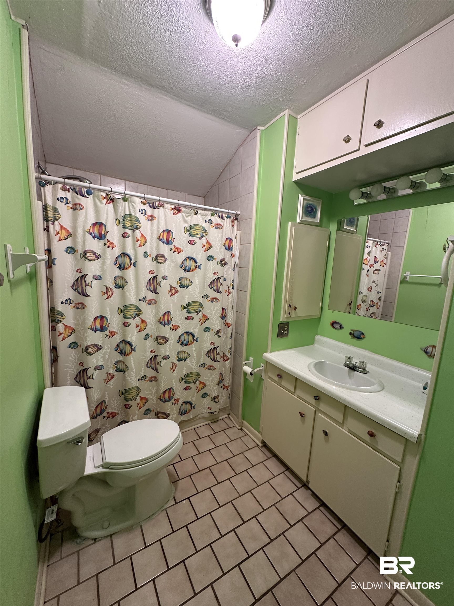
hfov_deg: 85.7
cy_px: 303
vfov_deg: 102.1
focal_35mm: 14
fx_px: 245
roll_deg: -3.7
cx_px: 227
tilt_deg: -9.0
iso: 250
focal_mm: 2.22
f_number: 2.2
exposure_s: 1/60
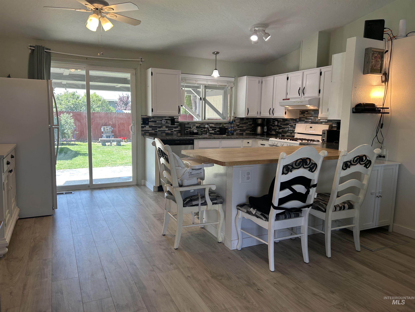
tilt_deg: -7.8
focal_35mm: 26
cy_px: 156
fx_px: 312
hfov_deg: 67.3
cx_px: 208
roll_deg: -1.2
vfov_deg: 53.1
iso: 40
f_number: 1.5
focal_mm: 5.7
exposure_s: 1/120
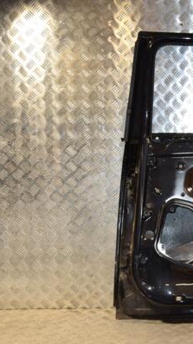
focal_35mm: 57
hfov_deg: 20.1
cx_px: 213
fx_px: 519
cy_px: 172
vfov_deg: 36.6
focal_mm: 24
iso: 800
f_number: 5
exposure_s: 1/200
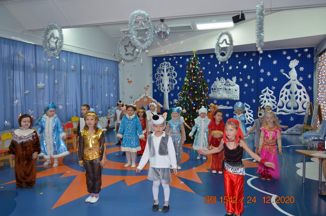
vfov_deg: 39.8
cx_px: 163
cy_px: 108
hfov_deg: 57.3
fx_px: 298
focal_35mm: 33
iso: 800
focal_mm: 22
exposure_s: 1/60
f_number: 3.5
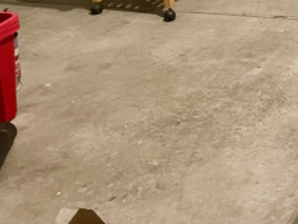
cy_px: -101
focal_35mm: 74
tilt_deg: -15.0
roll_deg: +3.4
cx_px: 372
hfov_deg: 23.7
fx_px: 637
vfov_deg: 18.0
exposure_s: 1/30
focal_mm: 5.1
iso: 800
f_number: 1.6
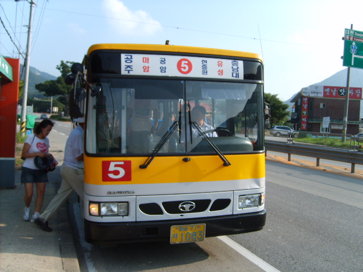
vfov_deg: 40.7
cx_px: 182
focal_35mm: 35
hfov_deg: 52.6
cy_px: 136
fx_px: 367
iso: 50
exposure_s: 1/750
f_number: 2.8
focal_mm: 5.8
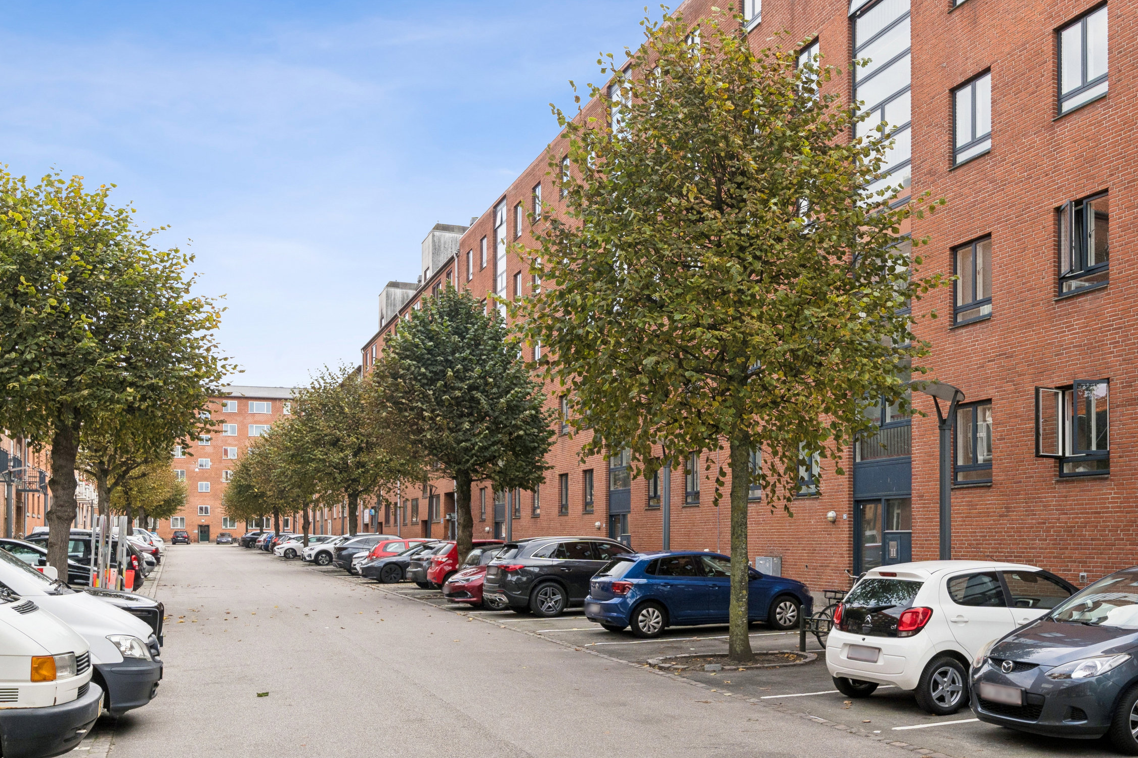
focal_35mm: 36
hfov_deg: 52.4
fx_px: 1138
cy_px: 386
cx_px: 730
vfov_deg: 36.9
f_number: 7.1
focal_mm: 18
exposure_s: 1/320
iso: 400
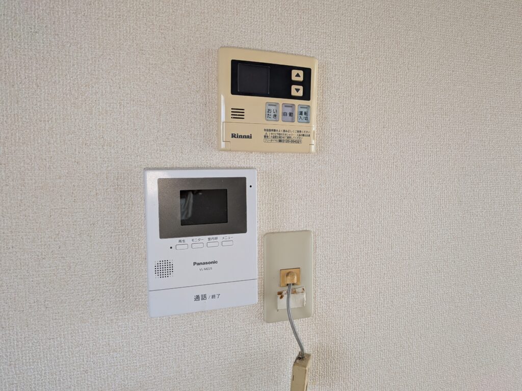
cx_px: 261
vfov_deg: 56.8
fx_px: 362
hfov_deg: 71.6
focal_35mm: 24
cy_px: 196
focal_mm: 4.53
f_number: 1.7
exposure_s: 1/120
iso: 129
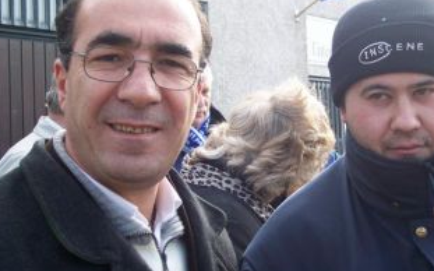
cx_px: 257
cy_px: 115
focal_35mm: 71
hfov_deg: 28.9
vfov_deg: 18.3
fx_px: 839
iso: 100
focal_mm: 10.7
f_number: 4
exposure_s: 1/180
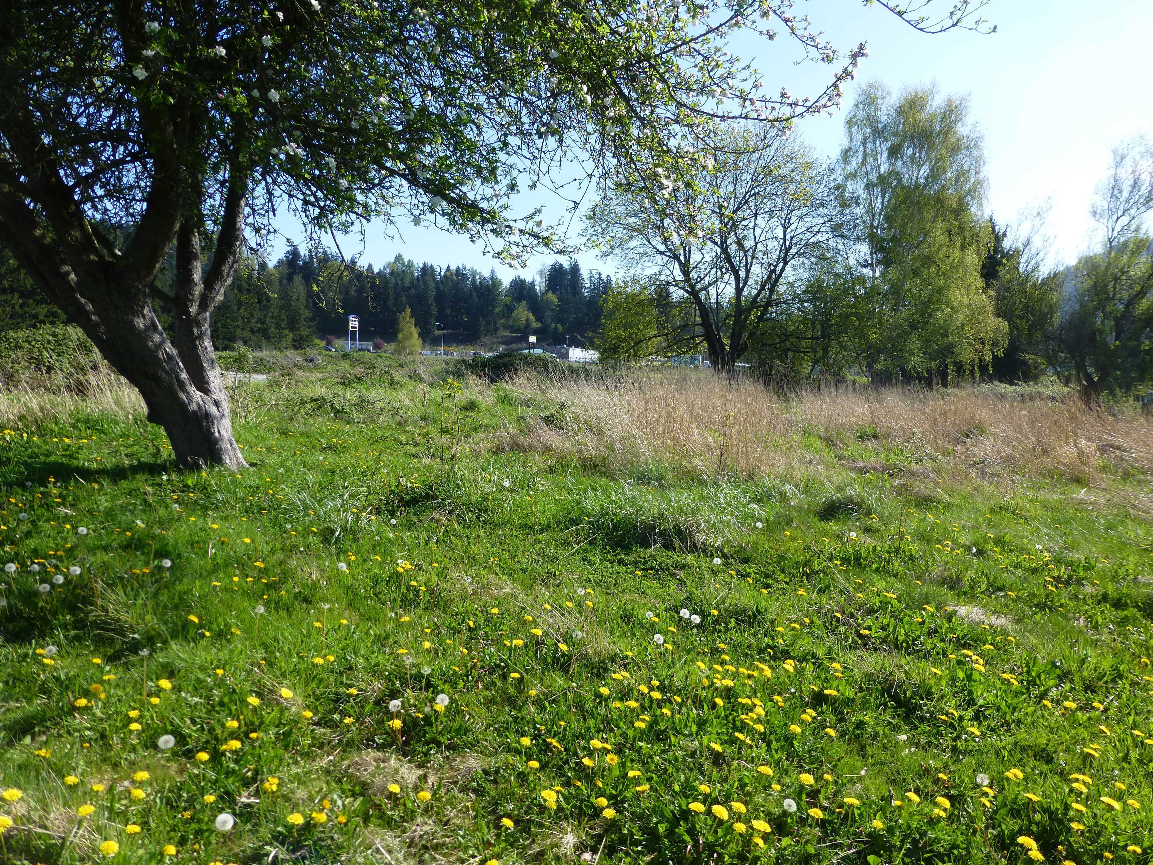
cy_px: 432
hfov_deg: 71.6
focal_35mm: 24
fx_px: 799
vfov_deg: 56.8
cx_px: 576
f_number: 4
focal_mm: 4.3
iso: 100
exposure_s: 1/400
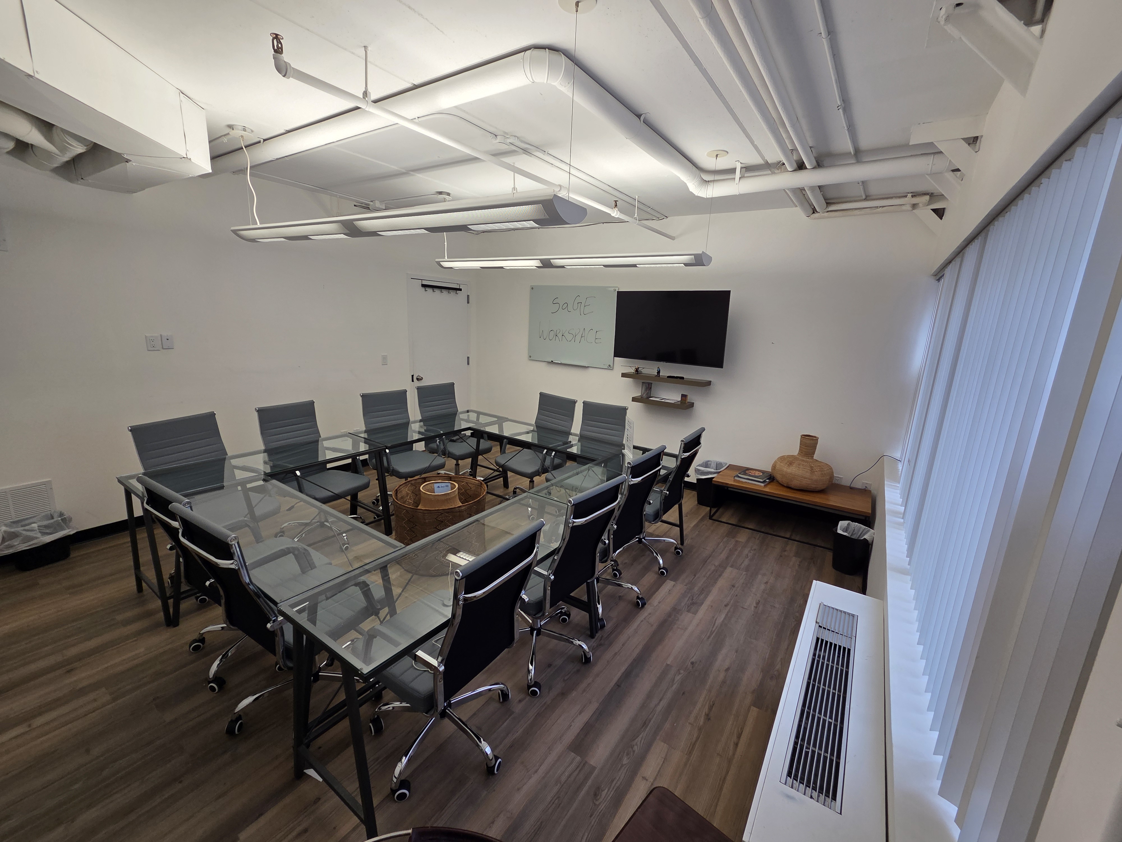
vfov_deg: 89.9
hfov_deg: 106.2
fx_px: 421
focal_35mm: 13
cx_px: 561
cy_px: 421
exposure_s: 1/120
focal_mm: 2.2
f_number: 2.2
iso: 50
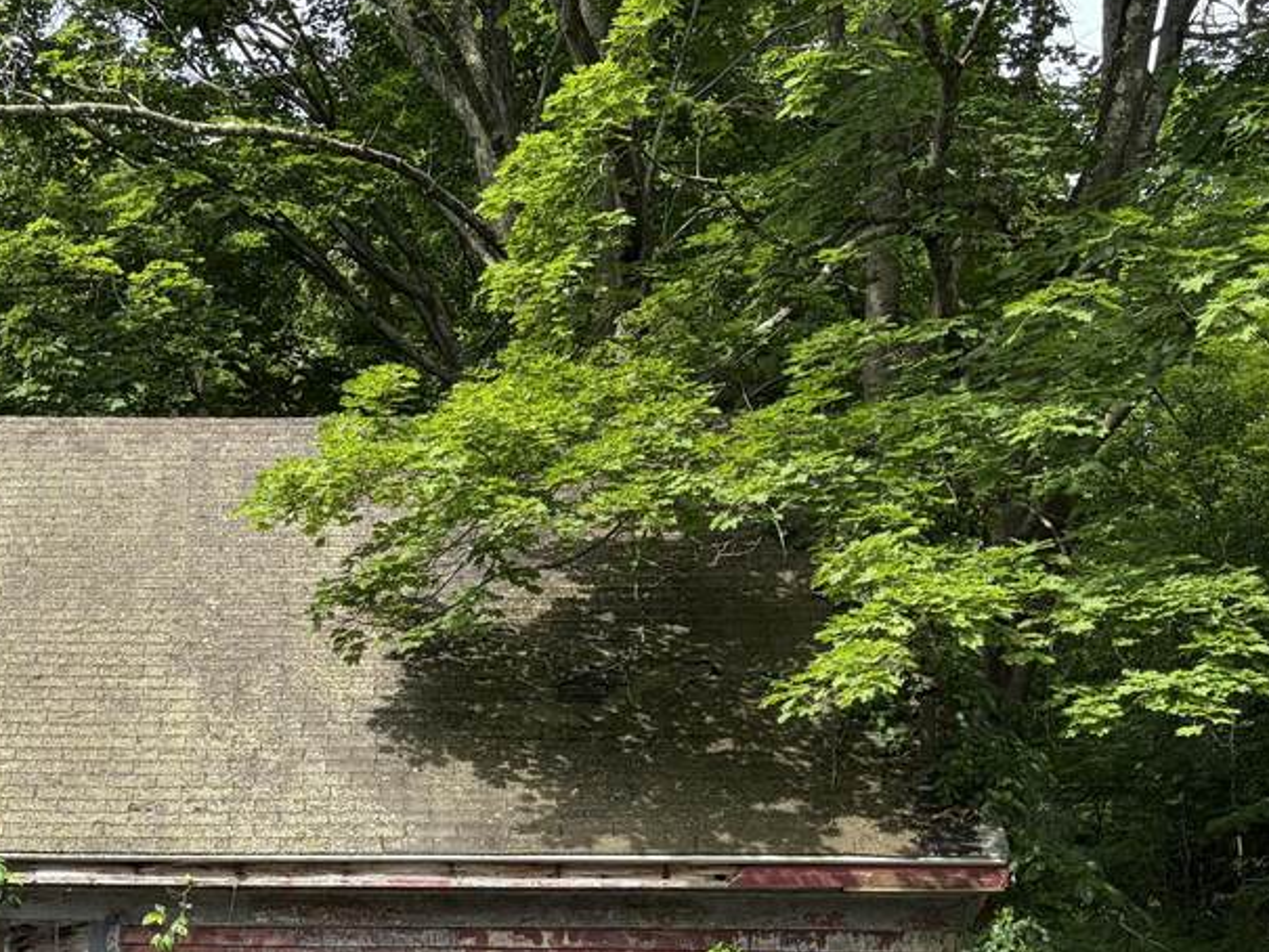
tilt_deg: +1.0
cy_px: 906
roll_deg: -1.9
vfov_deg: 25.5
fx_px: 2017
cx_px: 172
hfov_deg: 33.4
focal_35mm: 55
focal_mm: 5.96
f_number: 1.6
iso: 50
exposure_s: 1/1196
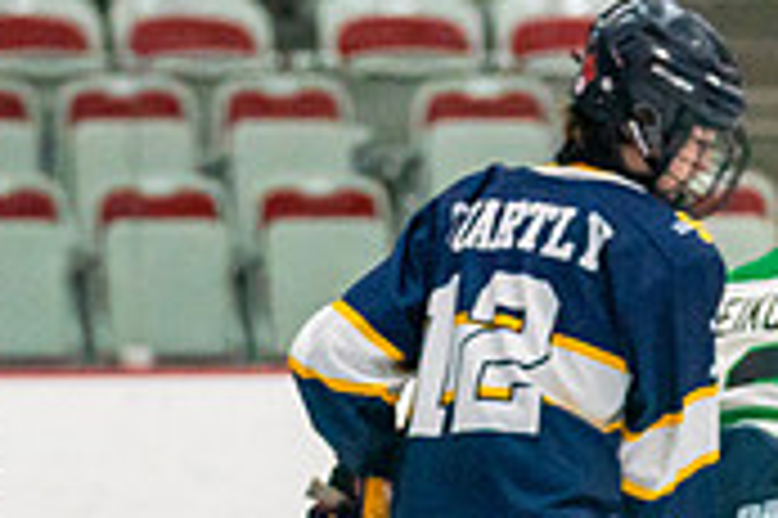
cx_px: 51
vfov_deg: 3.0
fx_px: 9694
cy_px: 1002
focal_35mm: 449
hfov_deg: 4.6
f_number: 2.8
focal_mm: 106
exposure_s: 1/1600
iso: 4000
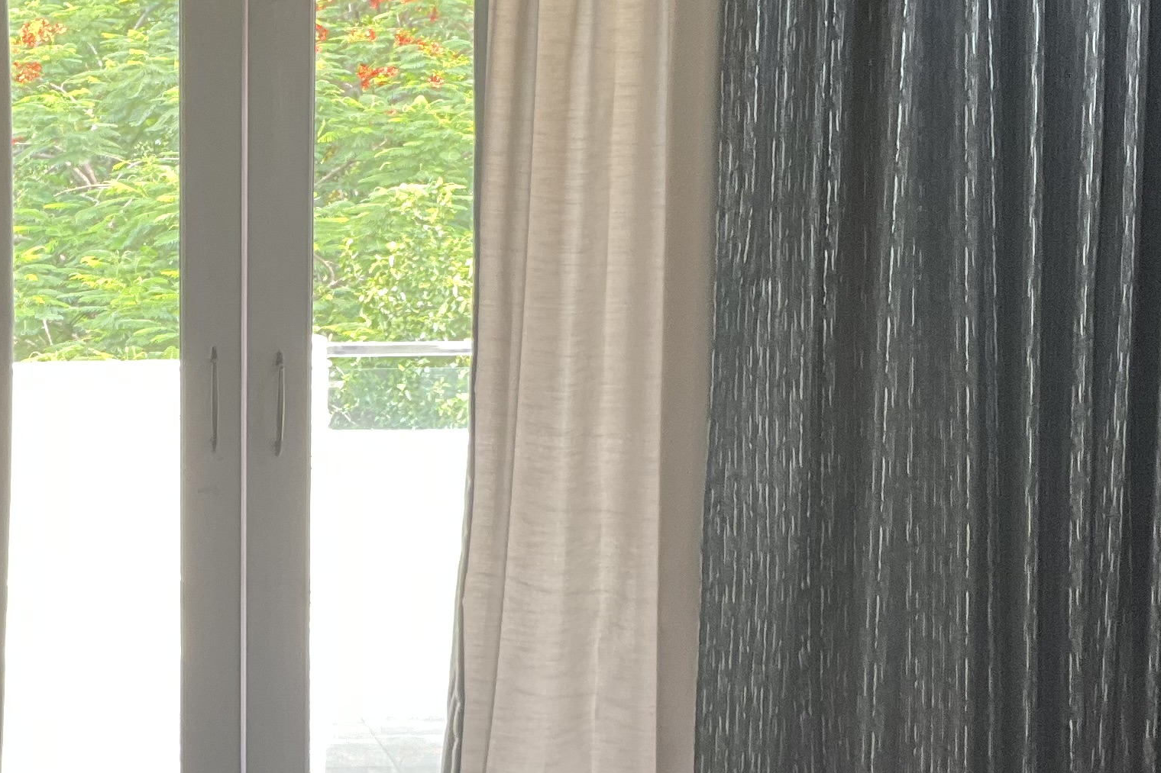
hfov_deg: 24.9
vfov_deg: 17.0
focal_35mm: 80
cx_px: 228
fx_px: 2580
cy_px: 555
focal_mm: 3
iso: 50
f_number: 1.8
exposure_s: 1/100
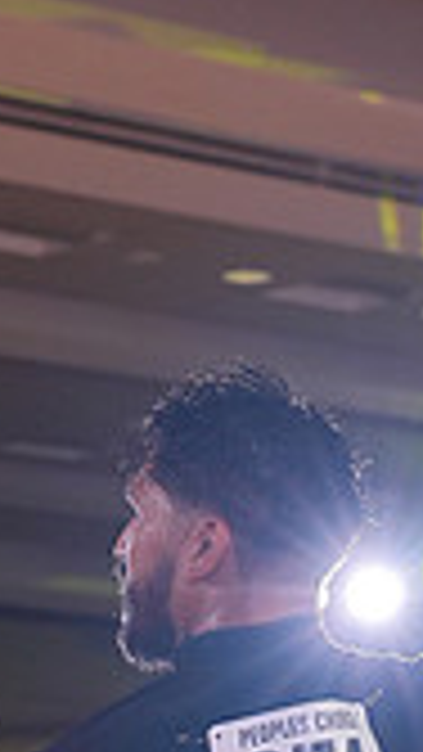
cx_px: -317
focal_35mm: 182
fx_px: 3627
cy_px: 1085
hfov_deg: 6.5
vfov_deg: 11.4
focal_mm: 50
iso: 1250
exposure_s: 1/400
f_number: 4
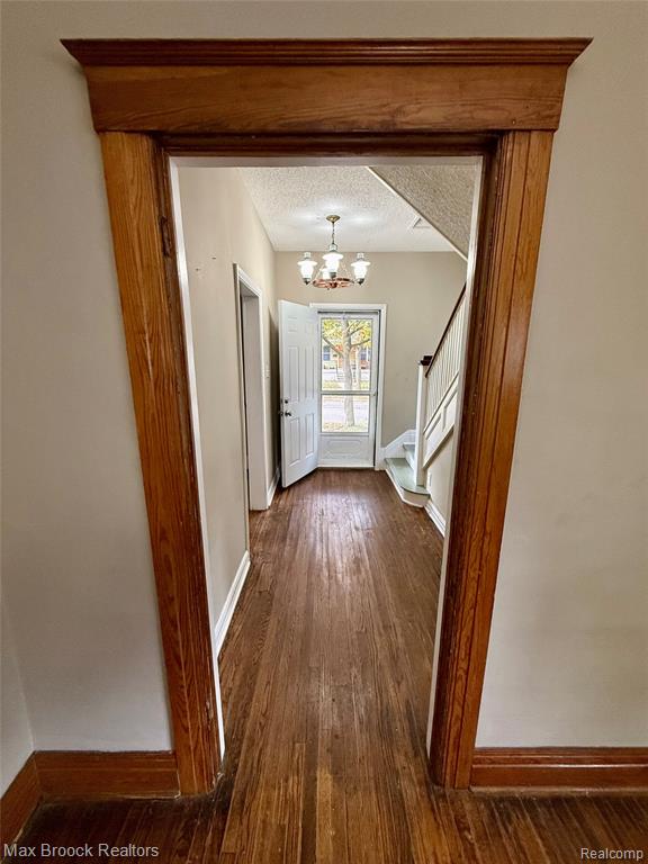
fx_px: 349
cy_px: 432
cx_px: 324
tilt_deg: -11.6
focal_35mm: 14
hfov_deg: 85.7
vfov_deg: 102.1
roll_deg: -1.2
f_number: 2.2
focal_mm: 2.22
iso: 320
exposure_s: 1/120
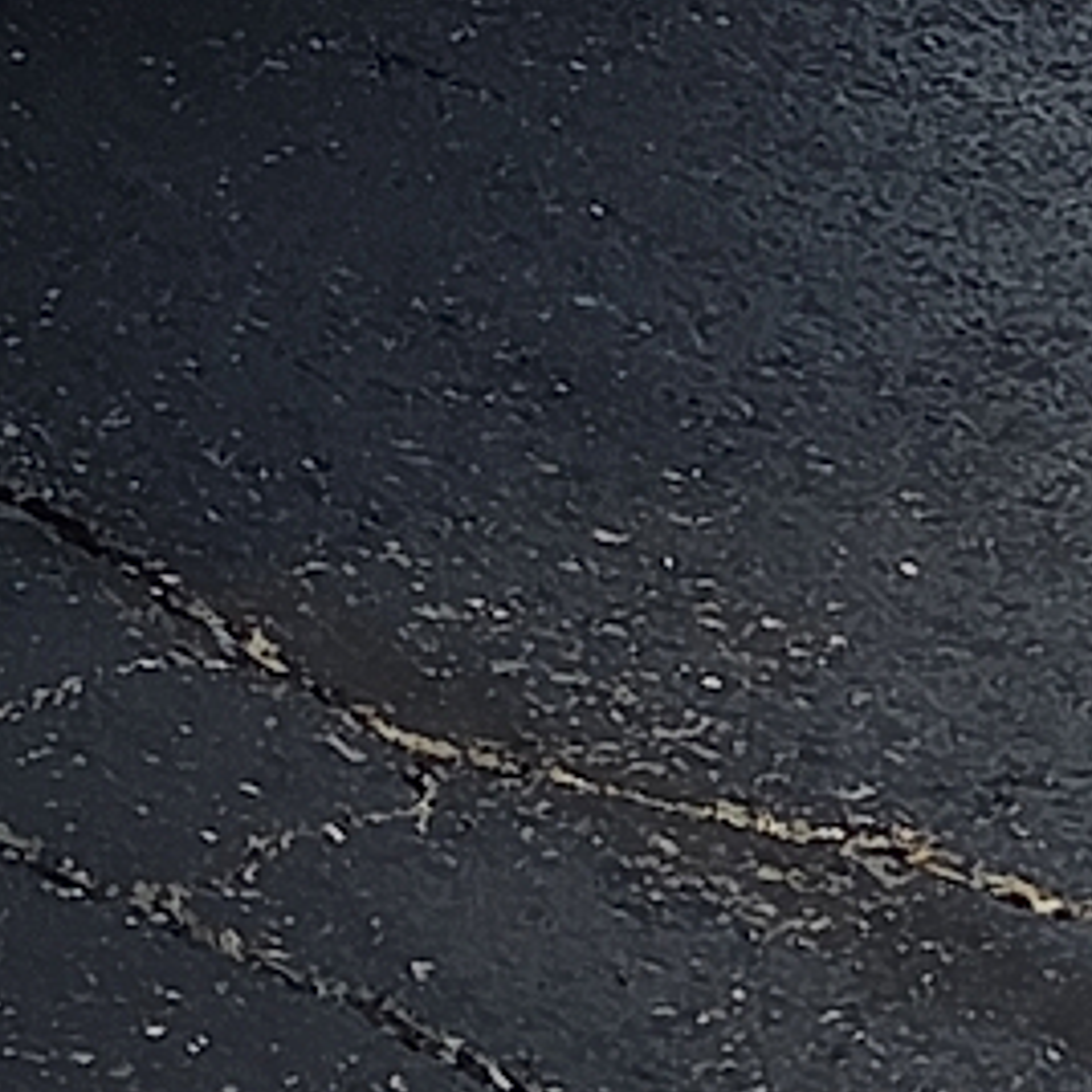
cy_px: -1341
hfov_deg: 7.6
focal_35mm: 206
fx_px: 7352
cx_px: -1972
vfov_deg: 8.0
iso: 76
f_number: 1.8
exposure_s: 1/2500
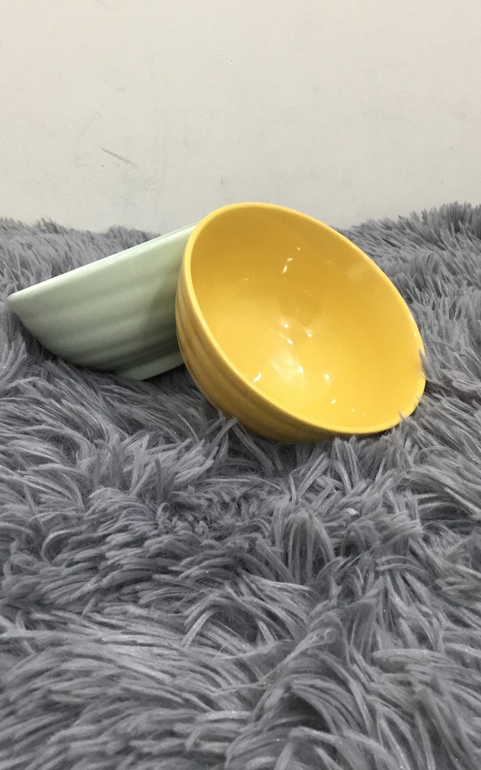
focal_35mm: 39
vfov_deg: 50.2
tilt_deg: -22.4
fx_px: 818
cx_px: 202
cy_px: 321
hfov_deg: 32.7
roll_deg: +1.0
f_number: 2.4
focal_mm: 3.3
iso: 100
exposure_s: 1/33
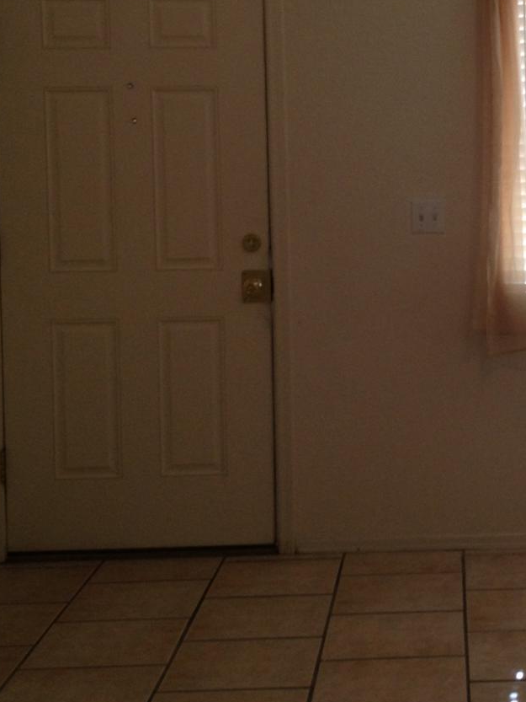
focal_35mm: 84
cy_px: 196
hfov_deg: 17.2
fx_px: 1701
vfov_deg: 23.1
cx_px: 512
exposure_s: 1/60
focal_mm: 4.28
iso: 64
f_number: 2.4
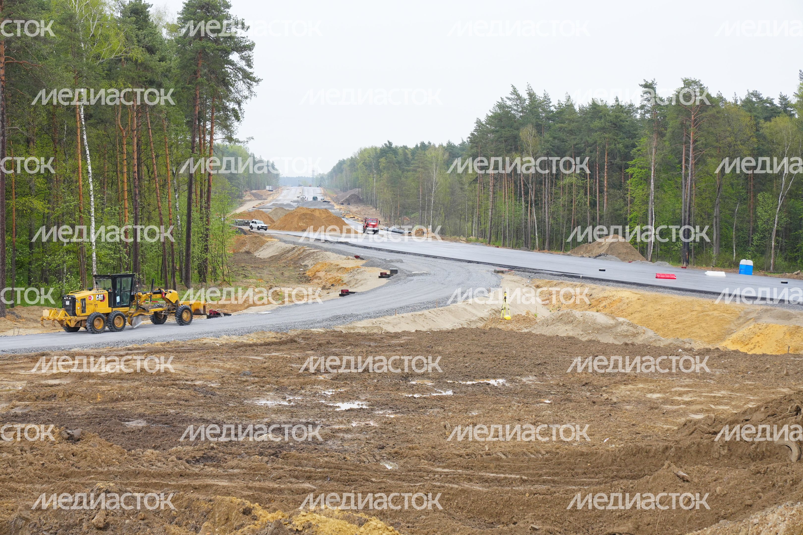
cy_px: 268
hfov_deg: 28.8
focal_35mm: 70
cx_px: 402
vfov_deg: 19.5
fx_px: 1561
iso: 1000
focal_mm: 70
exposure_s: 1/500
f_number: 7.1
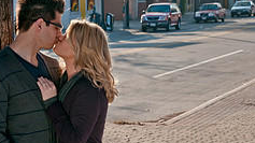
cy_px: 30
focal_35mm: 143
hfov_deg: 15.0
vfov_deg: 8.5
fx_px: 966
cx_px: 110
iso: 200
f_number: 9
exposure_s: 1/250
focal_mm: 48
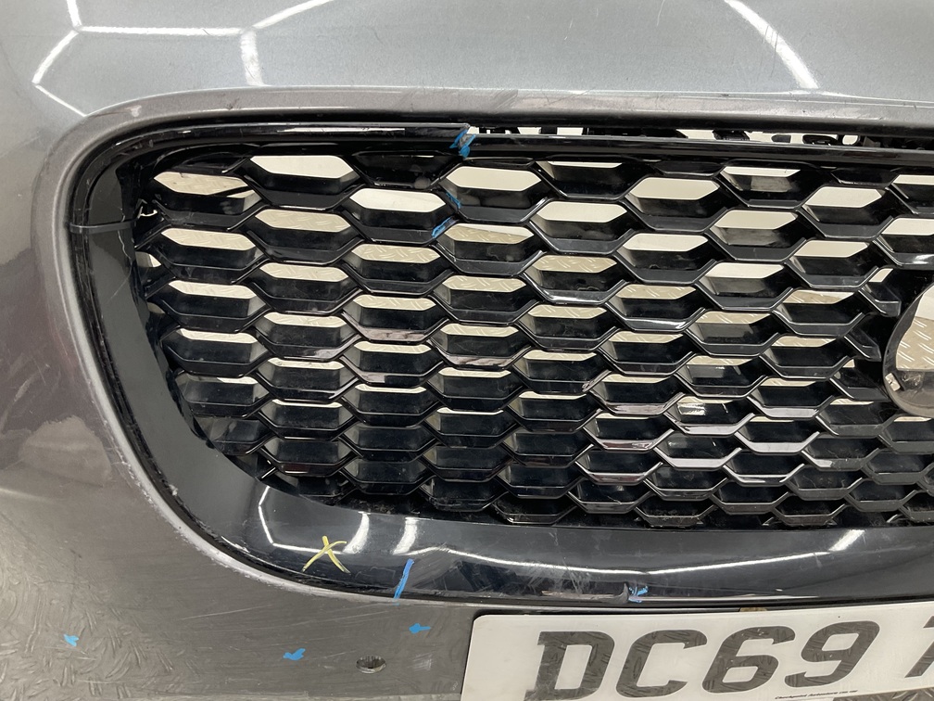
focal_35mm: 29
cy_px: 350
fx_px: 782
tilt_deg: -35.7
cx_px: 467
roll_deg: -8.3
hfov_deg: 61.7
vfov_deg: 48.2
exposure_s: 1/60
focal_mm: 3
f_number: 1.8
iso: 50
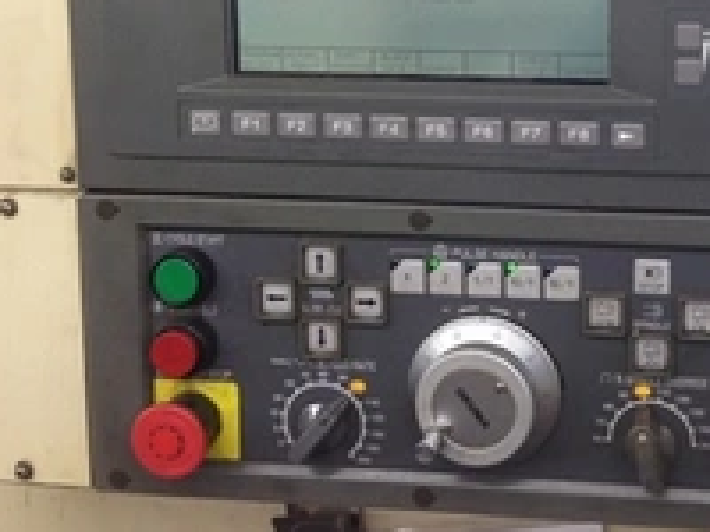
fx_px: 1354
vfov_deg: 21.7
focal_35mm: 66
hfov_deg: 28.4
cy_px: 50
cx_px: 618
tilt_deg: -6.1
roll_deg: +2.0
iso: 100
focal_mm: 4.12
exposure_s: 1/20
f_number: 2.4
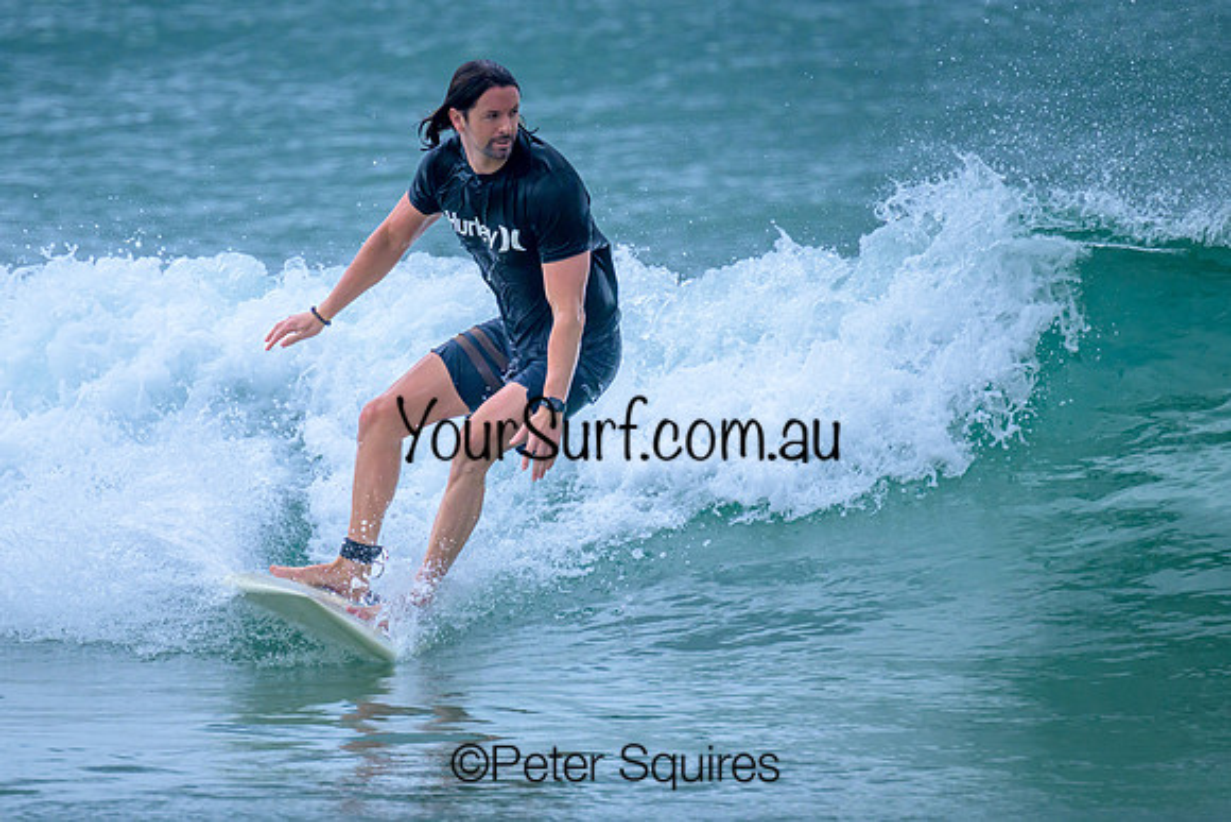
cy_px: 342
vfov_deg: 1.8
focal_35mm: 767
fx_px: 26248
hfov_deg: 2.7
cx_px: 484
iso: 1250
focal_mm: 560
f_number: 8
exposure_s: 1/2000
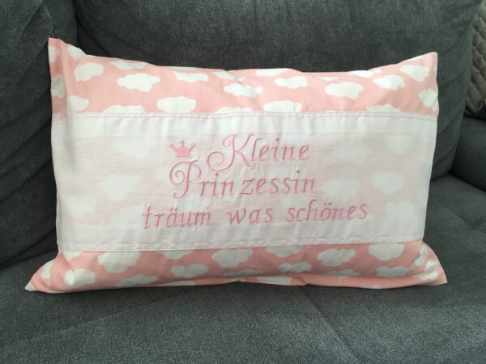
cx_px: 243
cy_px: 182
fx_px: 407
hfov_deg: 61.7
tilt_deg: -26.8
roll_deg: -7.0
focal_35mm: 29
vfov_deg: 48.2
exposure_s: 1/33
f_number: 2.2
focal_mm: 4.15
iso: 25
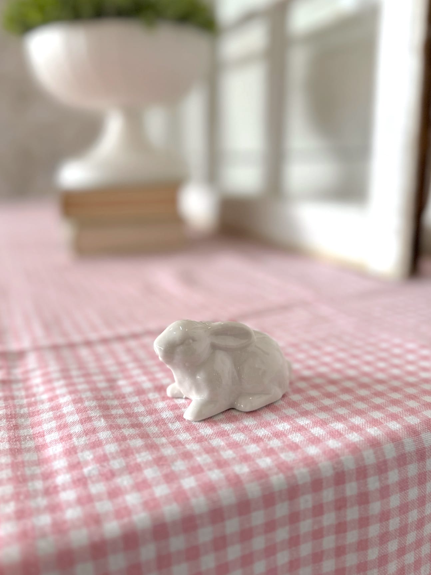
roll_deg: +1.2
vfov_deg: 71.6
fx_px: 398
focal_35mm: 24
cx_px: 216
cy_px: 288
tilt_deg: -10.6
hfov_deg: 56.8
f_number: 1.78
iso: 80
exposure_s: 1/377
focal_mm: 6.76
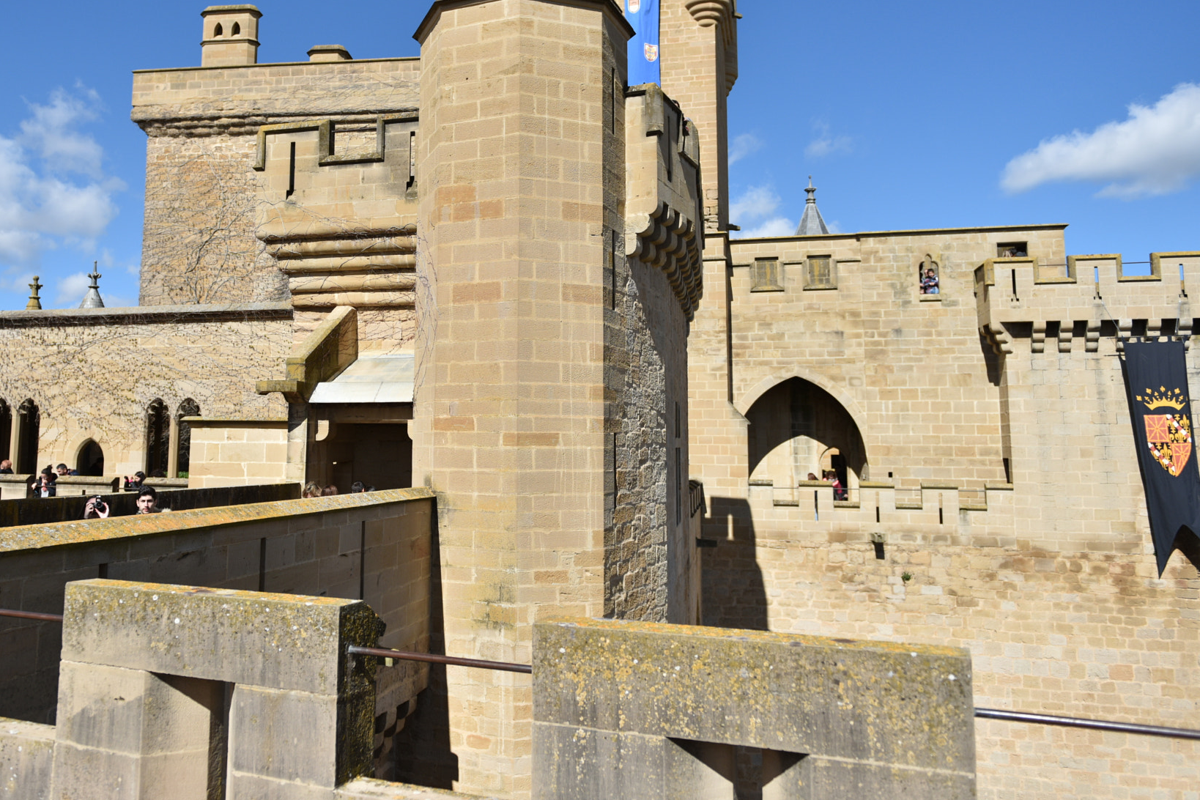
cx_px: 491
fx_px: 1000
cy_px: 307
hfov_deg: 61.5
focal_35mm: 30
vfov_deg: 43.3
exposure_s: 1/5000
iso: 200
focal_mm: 24
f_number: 3.2
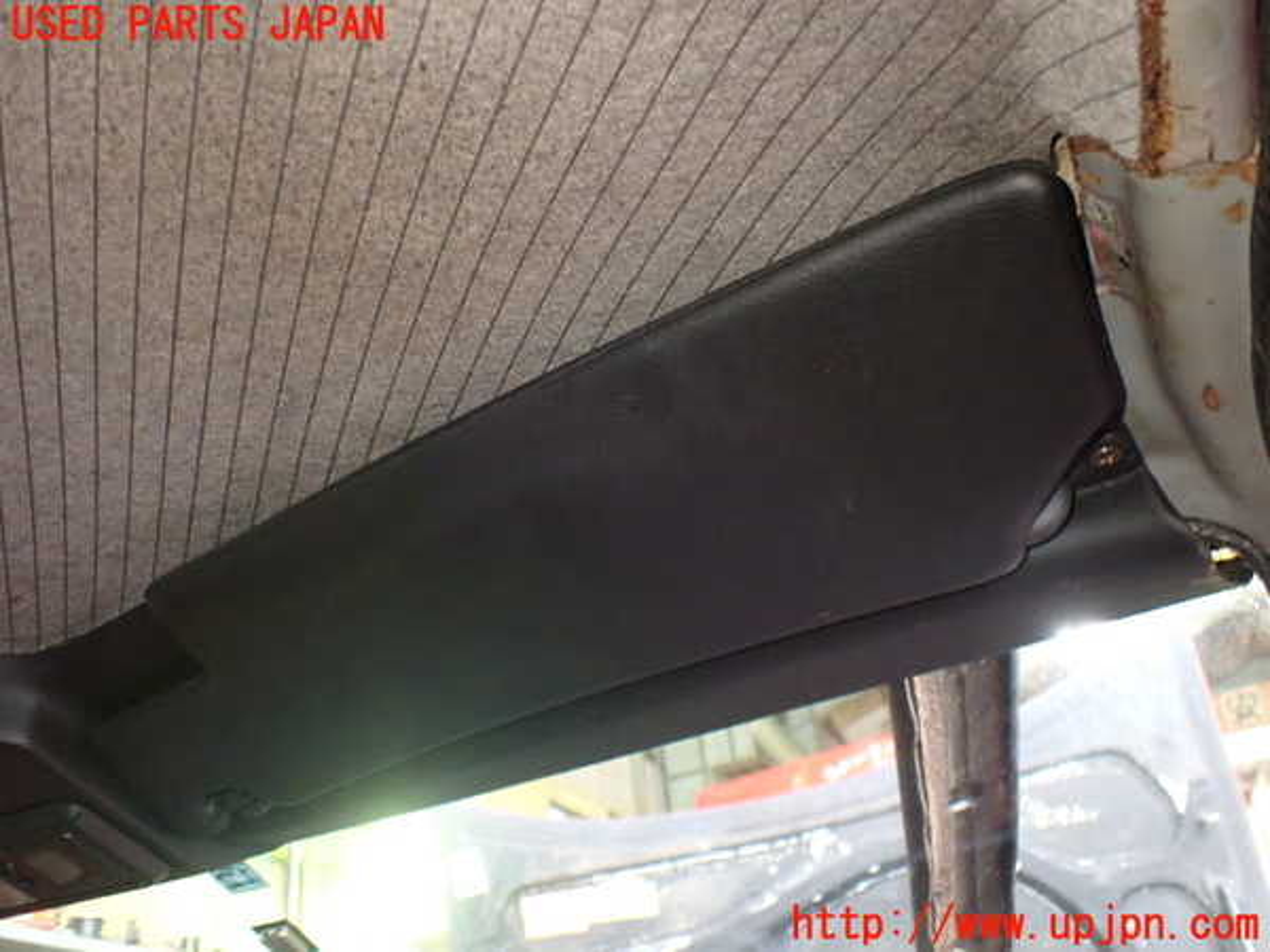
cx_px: 635
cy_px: 476
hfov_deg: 60.0
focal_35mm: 30
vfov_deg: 46.8
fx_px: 1101
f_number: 2.3
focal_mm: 5.4
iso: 1000
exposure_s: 1/30
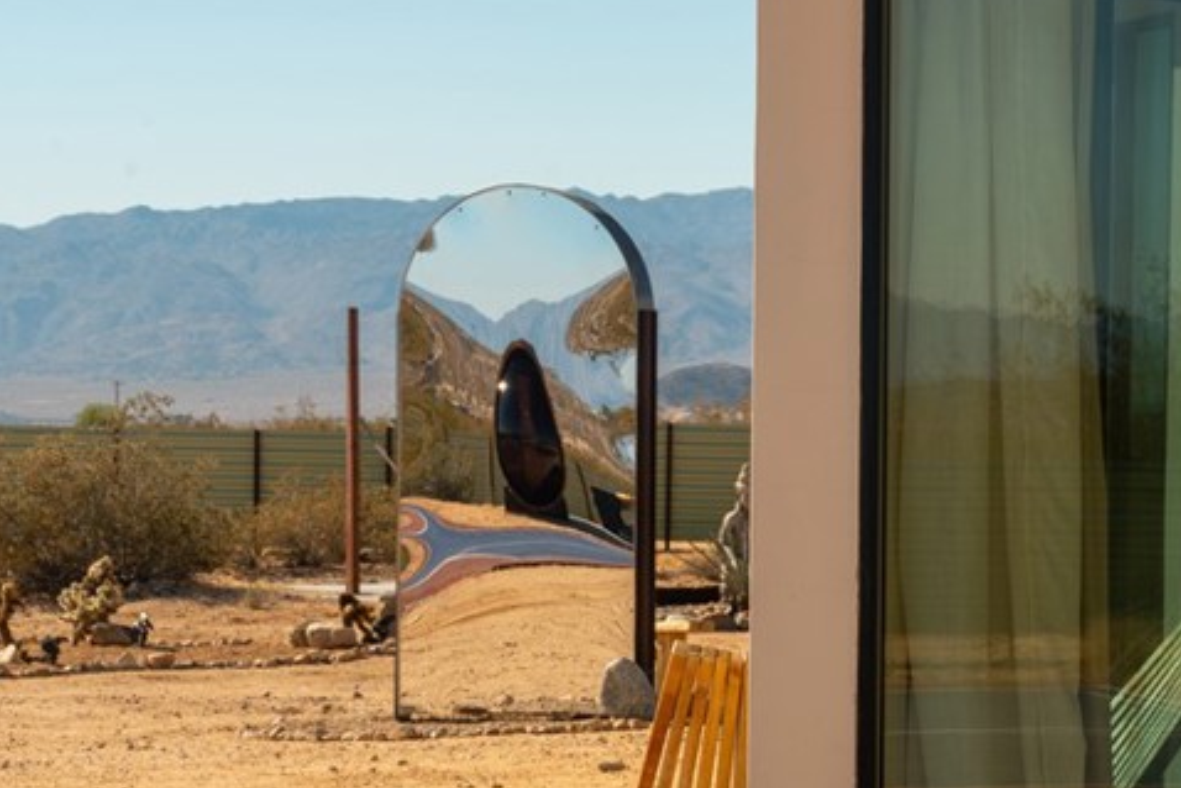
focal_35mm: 150
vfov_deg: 9.1
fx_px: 4922
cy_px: 513
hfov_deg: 13.7
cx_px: 788
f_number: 14
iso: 100
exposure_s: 1/100
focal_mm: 70
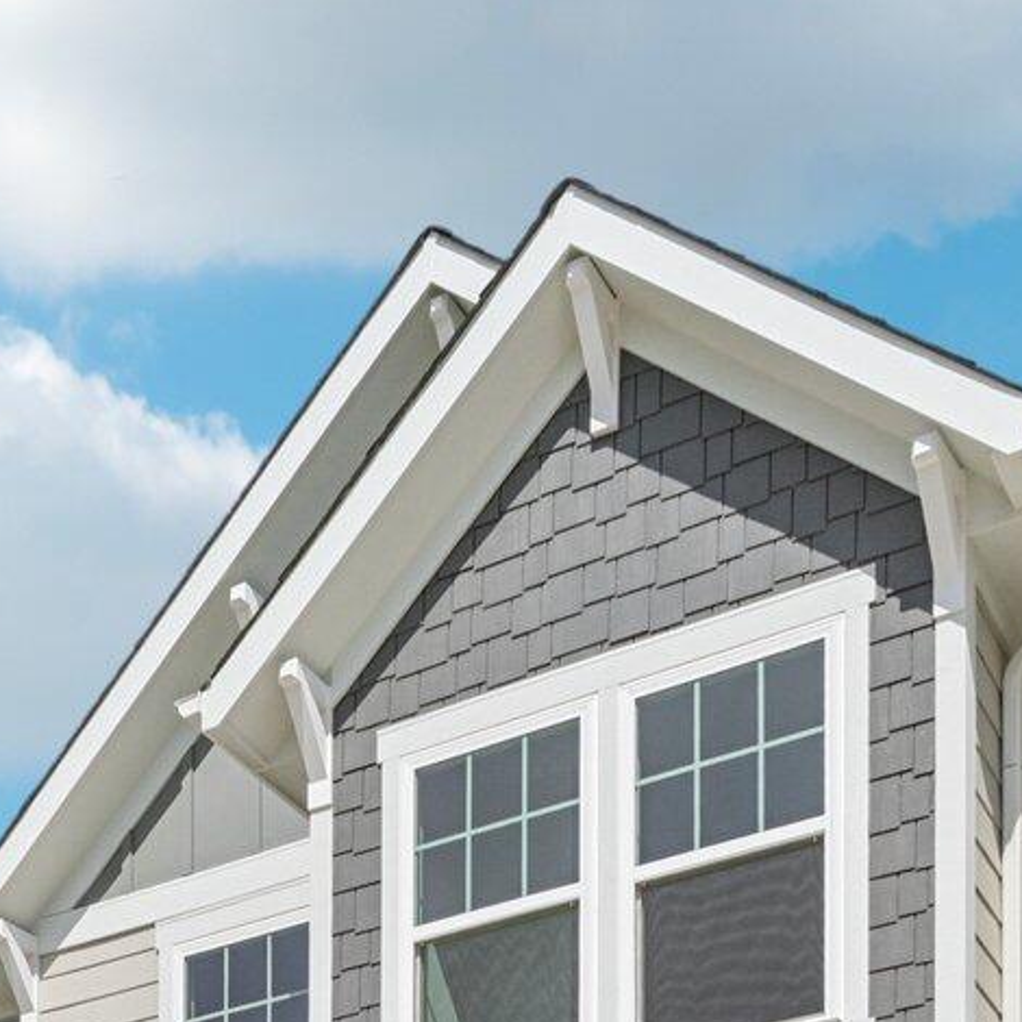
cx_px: 452
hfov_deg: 26.5
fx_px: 2166
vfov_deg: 25.6
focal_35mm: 65
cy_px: 954
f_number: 8
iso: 100
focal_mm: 17.5
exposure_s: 1/640
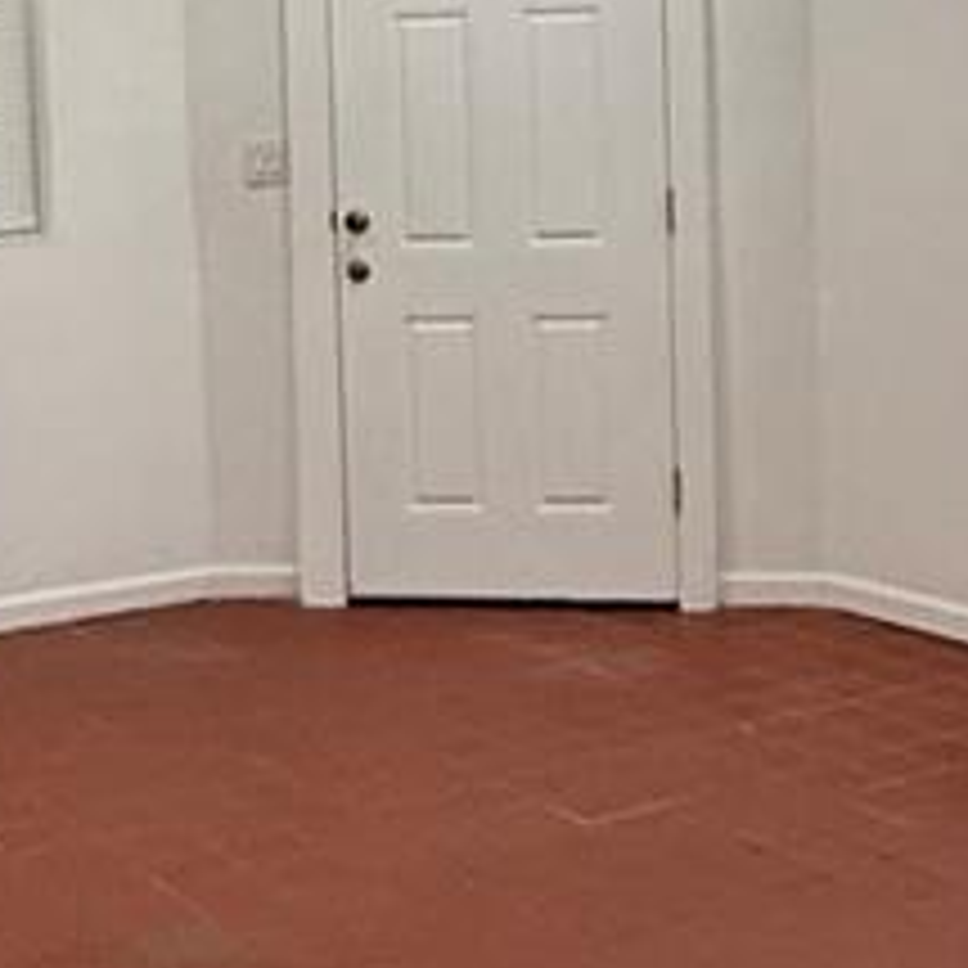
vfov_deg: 24.6
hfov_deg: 25.0
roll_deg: +1.2
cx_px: 518
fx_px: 2183
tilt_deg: -1.3
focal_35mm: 69
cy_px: 212
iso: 250
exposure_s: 1/120
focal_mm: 2.22
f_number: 2.2
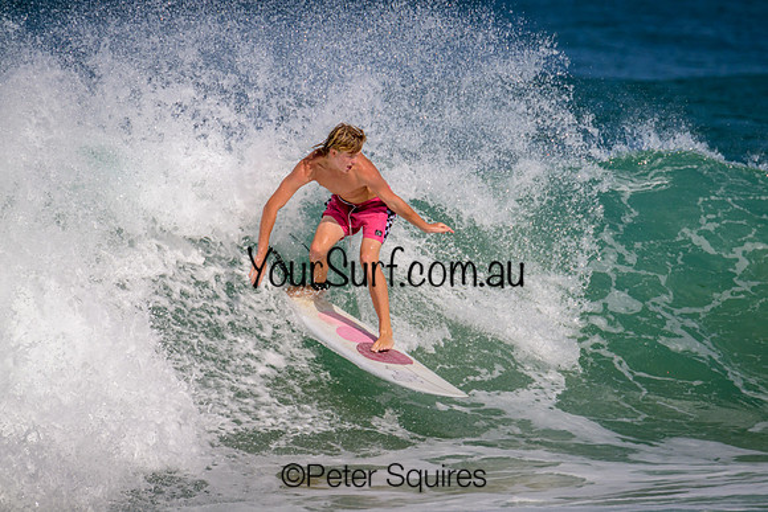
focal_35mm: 800
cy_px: 256
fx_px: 17070
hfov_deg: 2.6
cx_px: 384
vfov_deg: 1.7
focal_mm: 800
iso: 450
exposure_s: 1/2000
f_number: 11
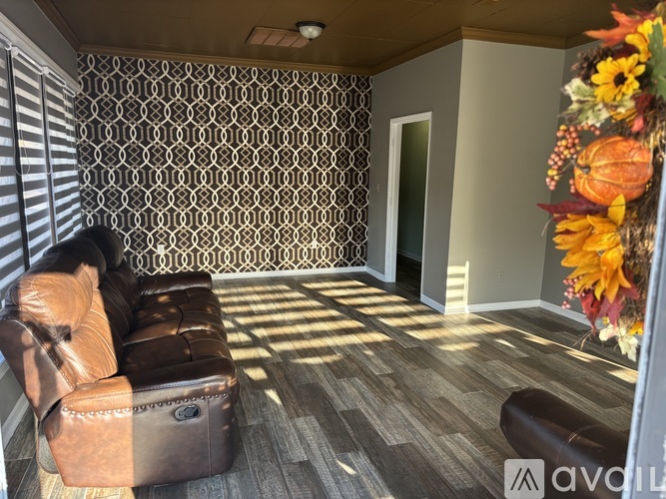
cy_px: 250
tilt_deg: -9.9
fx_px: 500
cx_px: 333
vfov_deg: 53.0
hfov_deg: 67.3
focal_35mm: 26
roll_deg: -1.4
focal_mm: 5.96
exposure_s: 1/121
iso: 125
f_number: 1.6
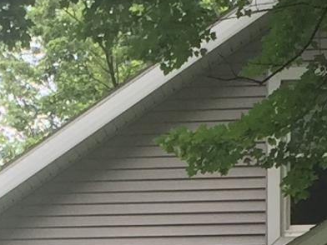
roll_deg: -1.5
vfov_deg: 6.4
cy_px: 567
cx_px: 125
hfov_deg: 8.9
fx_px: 2097
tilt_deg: +2.9
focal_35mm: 222
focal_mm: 4.15
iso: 32
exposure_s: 1/186
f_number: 2.2
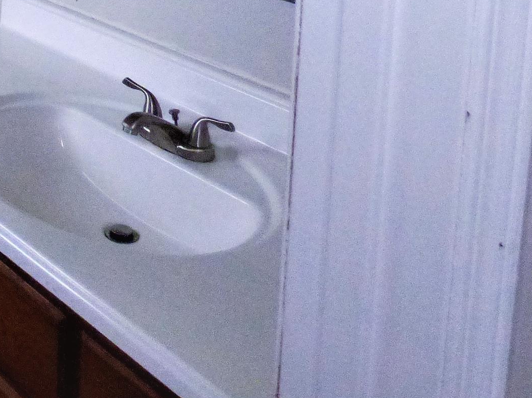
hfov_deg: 28.3
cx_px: -144
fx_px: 876
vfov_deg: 22.2
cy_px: -158
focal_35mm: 57
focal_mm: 3.58
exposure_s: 1/320
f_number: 2.8
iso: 1250
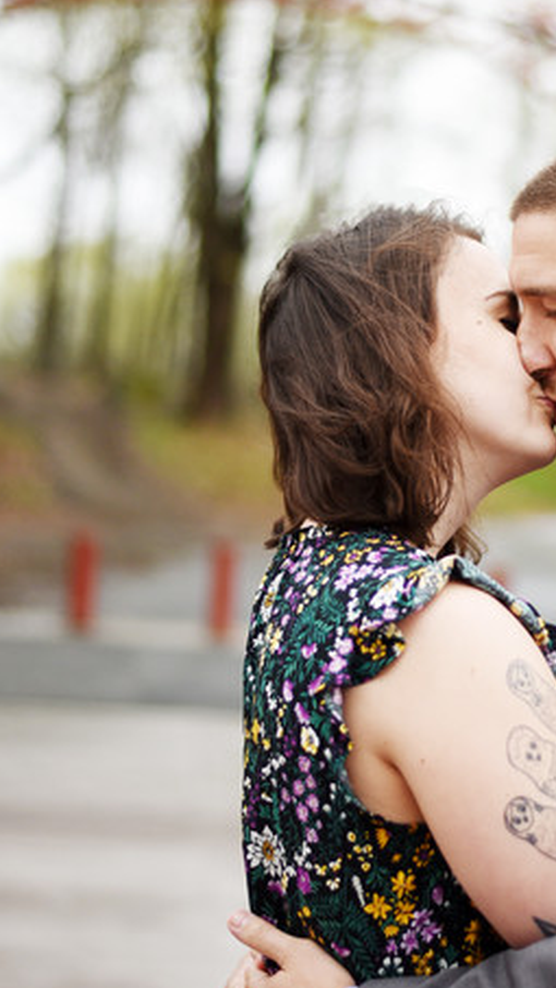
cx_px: 515
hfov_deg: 11.6
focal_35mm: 104
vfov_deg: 20.5
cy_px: 361
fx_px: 2724
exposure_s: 1/4000
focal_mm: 50
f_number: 1.8
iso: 640
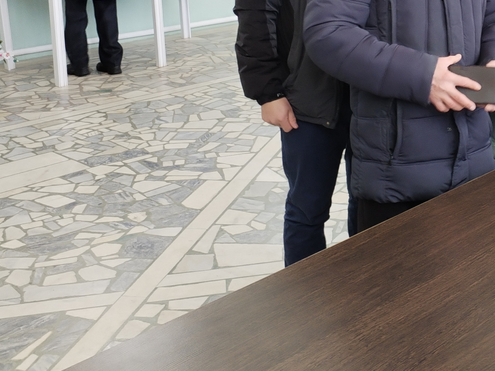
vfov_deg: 20.3
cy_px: 44
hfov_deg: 26.4
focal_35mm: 71
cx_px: 449
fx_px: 1015
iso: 244
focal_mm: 4.75
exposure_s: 1/40
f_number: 1.8
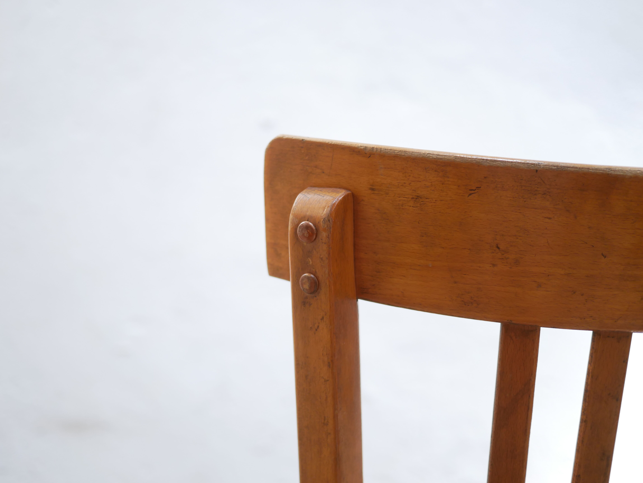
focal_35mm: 40
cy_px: 242
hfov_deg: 46.8
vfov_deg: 36.0
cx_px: 322
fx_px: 743
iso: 320
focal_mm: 20
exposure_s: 1/60
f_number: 1.7
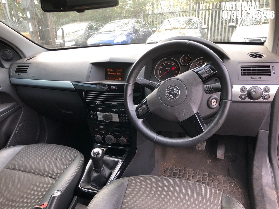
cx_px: 140
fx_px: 226
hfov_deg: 63.4
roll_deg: +5.0
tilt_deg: -20.9
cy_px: 104
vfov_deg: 49.7
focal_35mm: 28
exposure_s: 1/40
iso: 25
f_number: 1.8
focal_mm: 4
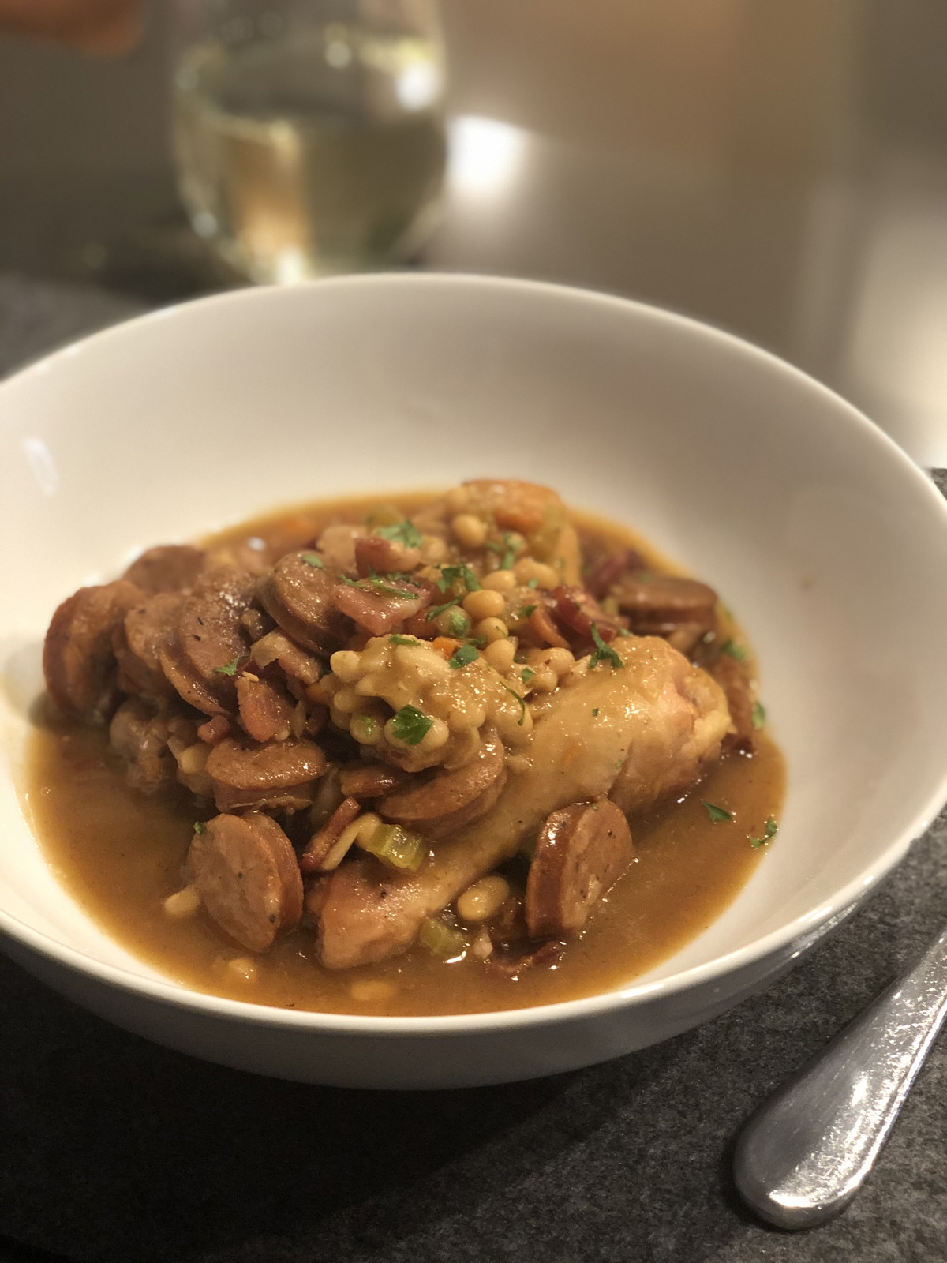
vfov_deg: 36.8
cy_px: 632
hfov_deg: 28.0
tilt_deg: -40.6
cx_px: 474
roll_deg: -0.4
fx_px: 1897
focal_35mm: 52
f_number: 2.4
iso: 160
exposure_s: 1/17
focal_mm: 6
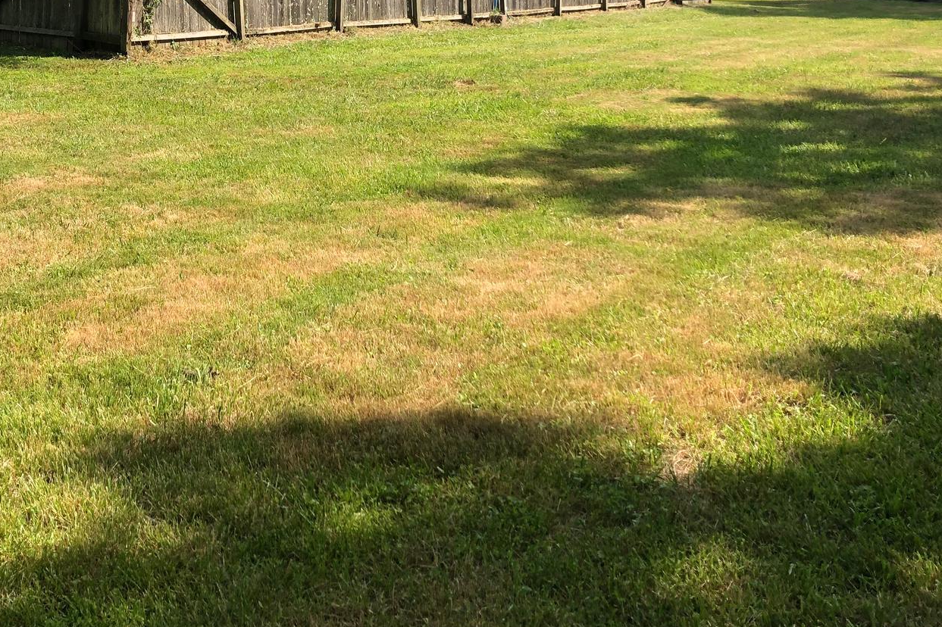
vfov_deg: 27.3
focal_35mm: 48
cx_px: 300
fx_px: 1256
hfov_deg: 40.5
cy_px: 89
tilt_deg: -7.0
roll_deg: -3.1
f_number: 1.8
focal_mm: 3.99
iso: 20
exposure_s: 1/1091
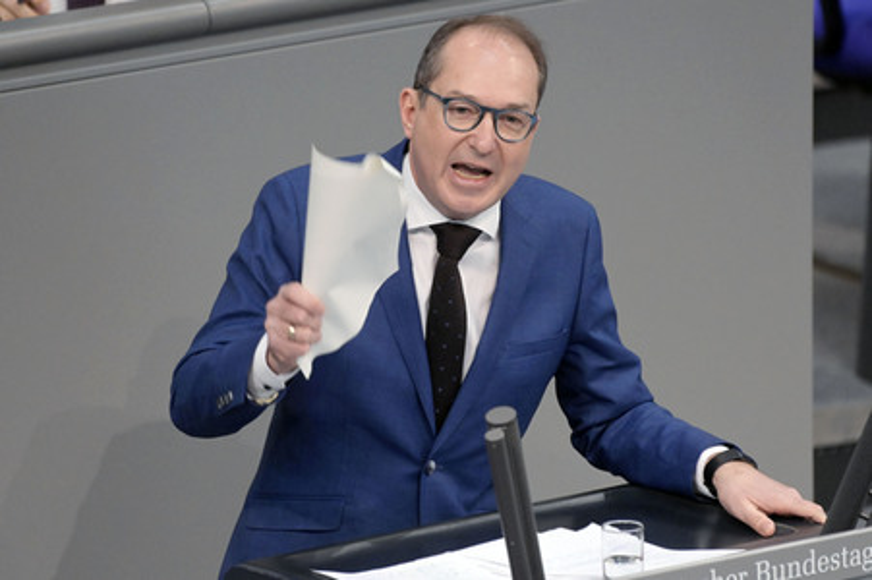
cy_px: 290
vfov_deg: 3.1
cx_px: 436
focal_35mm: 440
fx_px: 10650
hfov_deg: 4.7
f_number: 5.6
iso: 12800
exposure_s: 1/400
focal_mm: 440
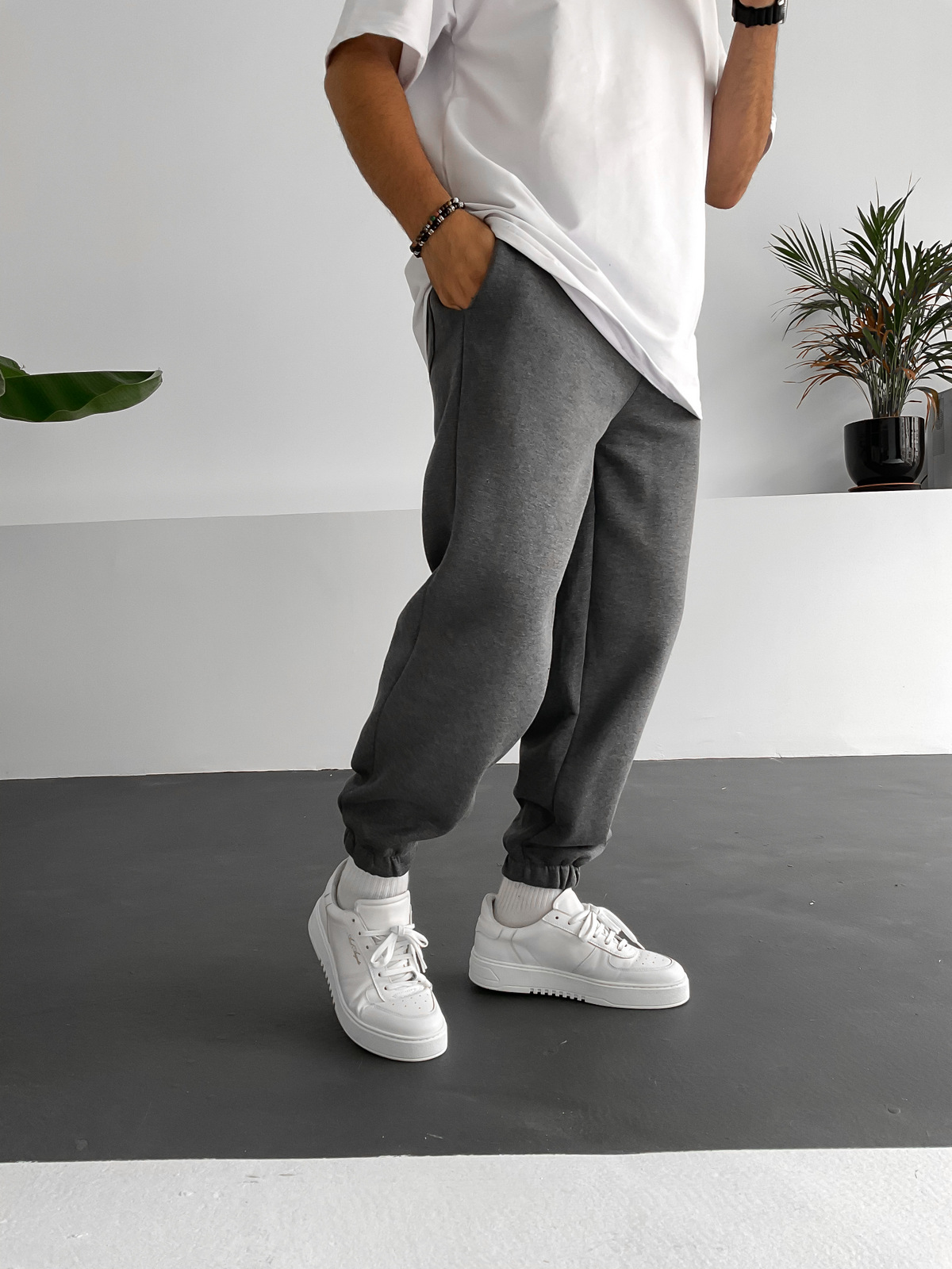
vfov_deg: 61.7
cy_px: 634
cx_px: 476
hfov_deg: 48.2
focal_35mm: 29
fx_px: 1063
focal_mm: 3
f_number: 1.8
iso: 50
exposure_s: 1/120
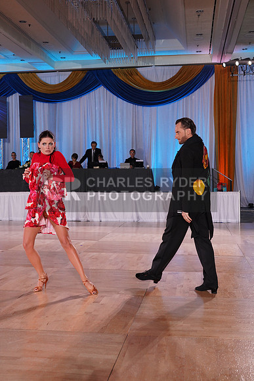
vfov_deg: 45.4
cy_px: 190
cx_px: 127
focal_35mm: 43
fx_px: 455
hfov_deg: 31.2
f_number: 5.6
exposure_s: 1/200
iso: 1600
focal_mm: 43
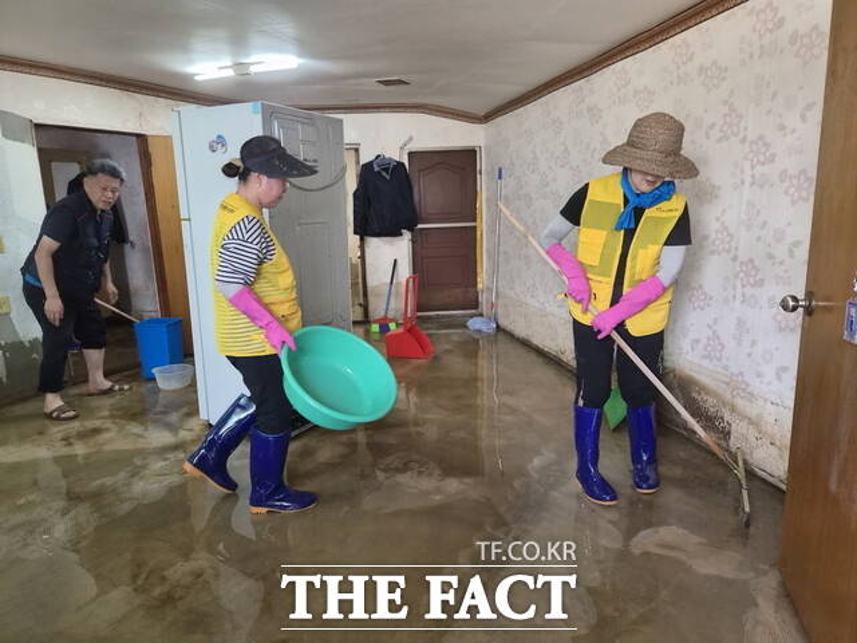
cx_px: 428
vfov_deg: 58.9
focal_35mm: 23
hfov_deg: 73.9
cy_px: 322
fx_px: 569
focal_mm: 5.4
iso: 250
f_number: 1.8
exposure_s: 1/120
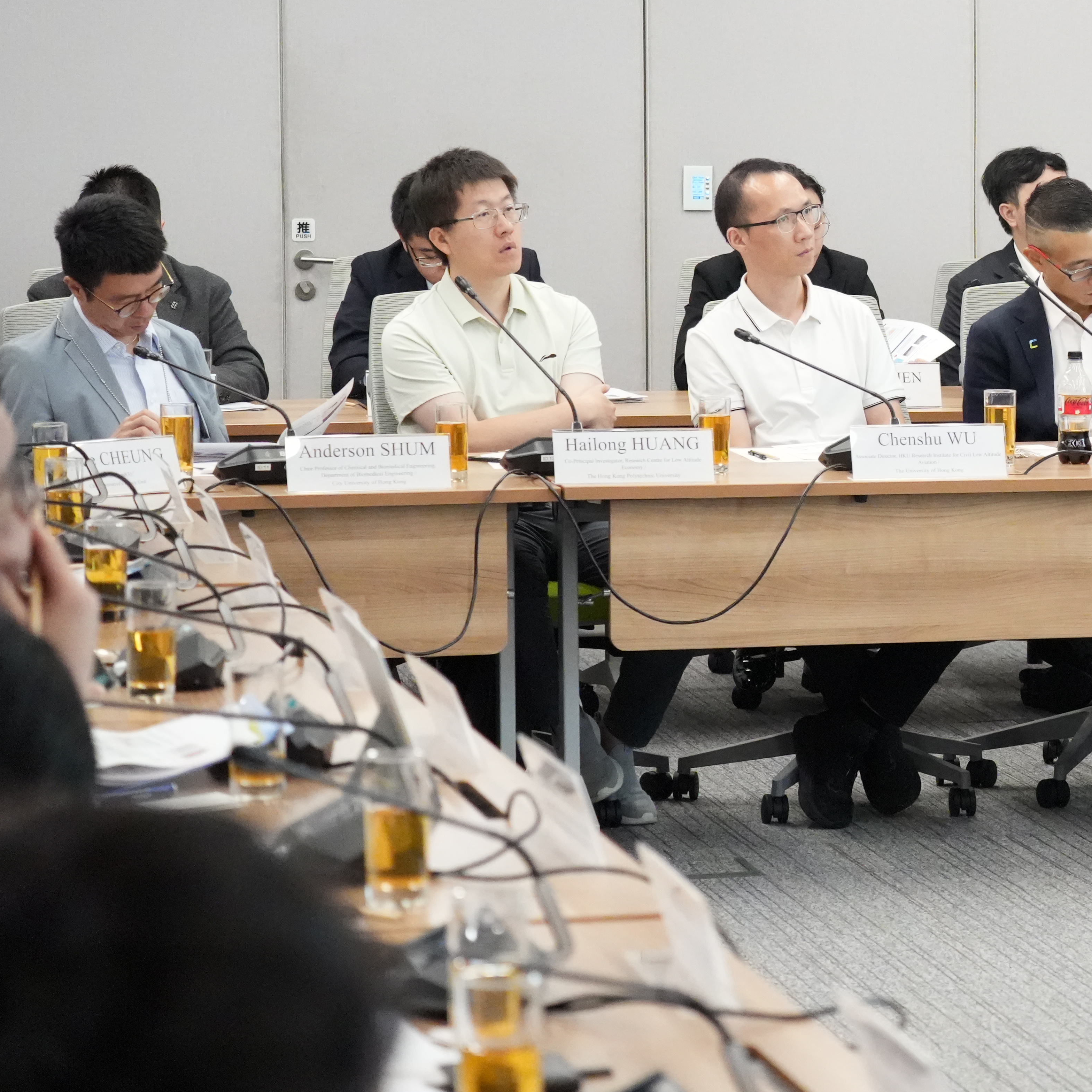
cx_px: 1169
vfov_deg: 13.1
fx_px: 4747
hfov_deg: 12.9
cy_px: 366
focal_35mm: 133
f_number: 4
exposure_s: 1/320
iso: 12800
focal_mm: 70
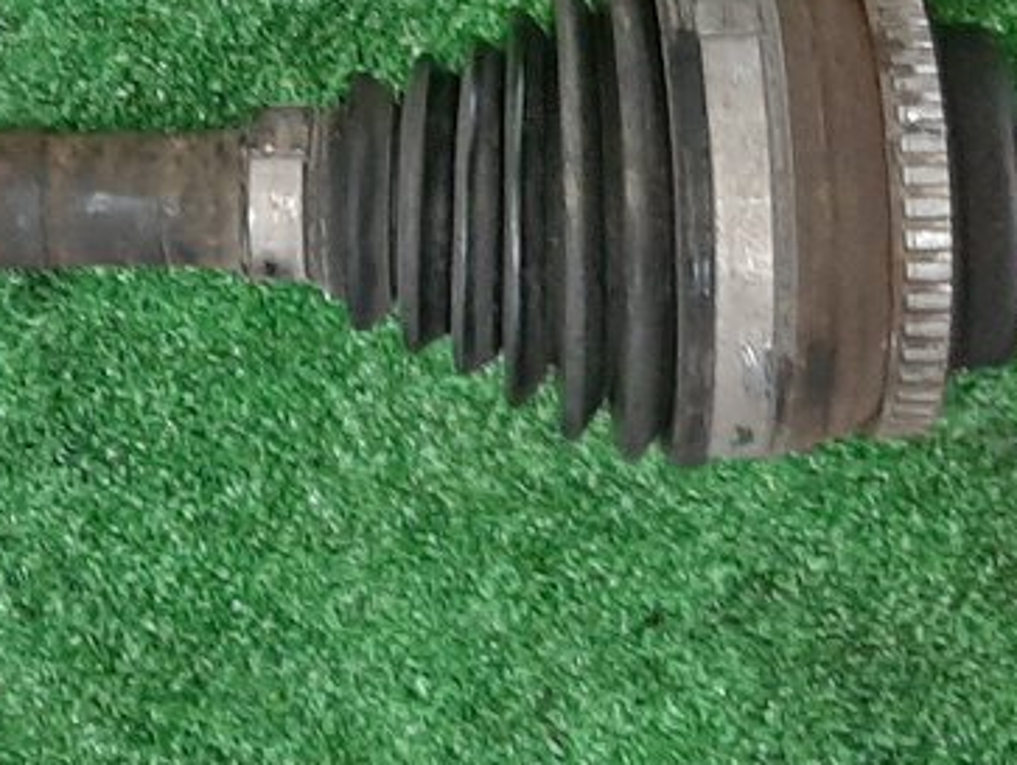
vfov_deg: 14.2
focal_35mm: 103
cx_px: -219
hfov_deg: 18.1
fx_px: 3029
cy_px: 50
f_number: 1.7
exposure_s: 1/50
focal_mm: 3.93
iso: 175
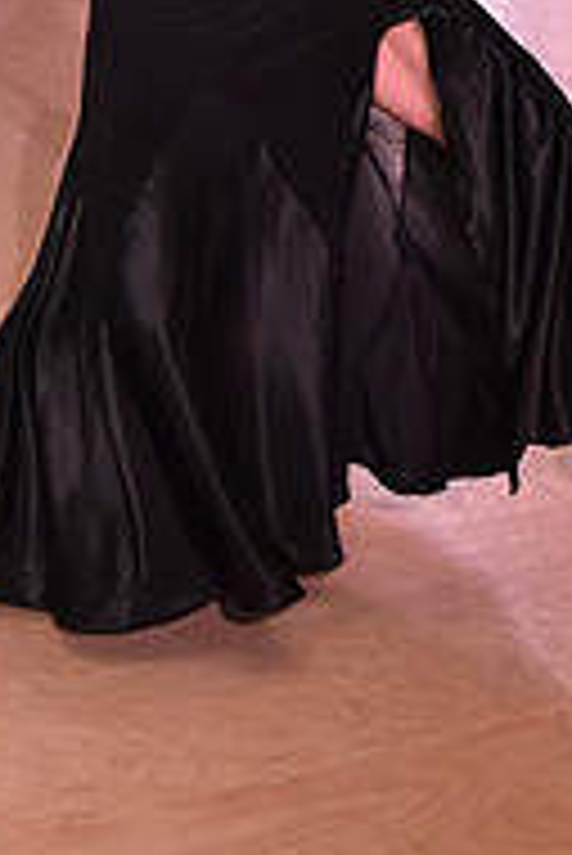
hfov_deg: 11.8
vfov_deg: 16.7
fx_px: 2759
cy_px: -248
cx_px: 232
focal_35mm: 116
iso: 2500
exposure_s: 1/320
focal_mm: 38
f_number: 7.1
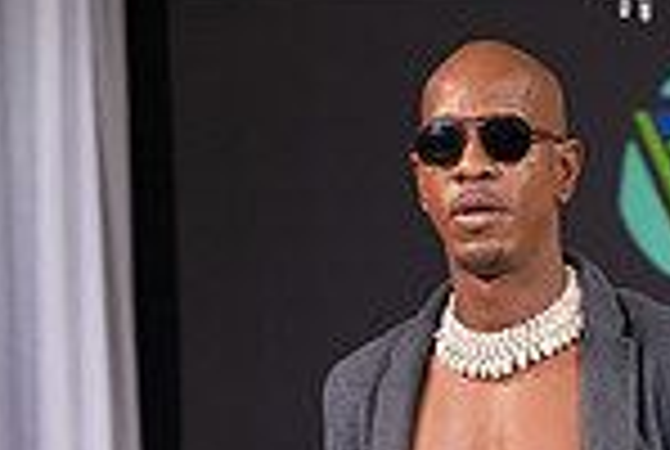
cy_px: 986
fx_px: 5166
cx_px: 641
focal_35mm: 277
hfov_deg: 7.4
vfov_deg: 4.9
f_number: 5.6
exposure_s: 1/400
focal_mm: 92
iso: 2000
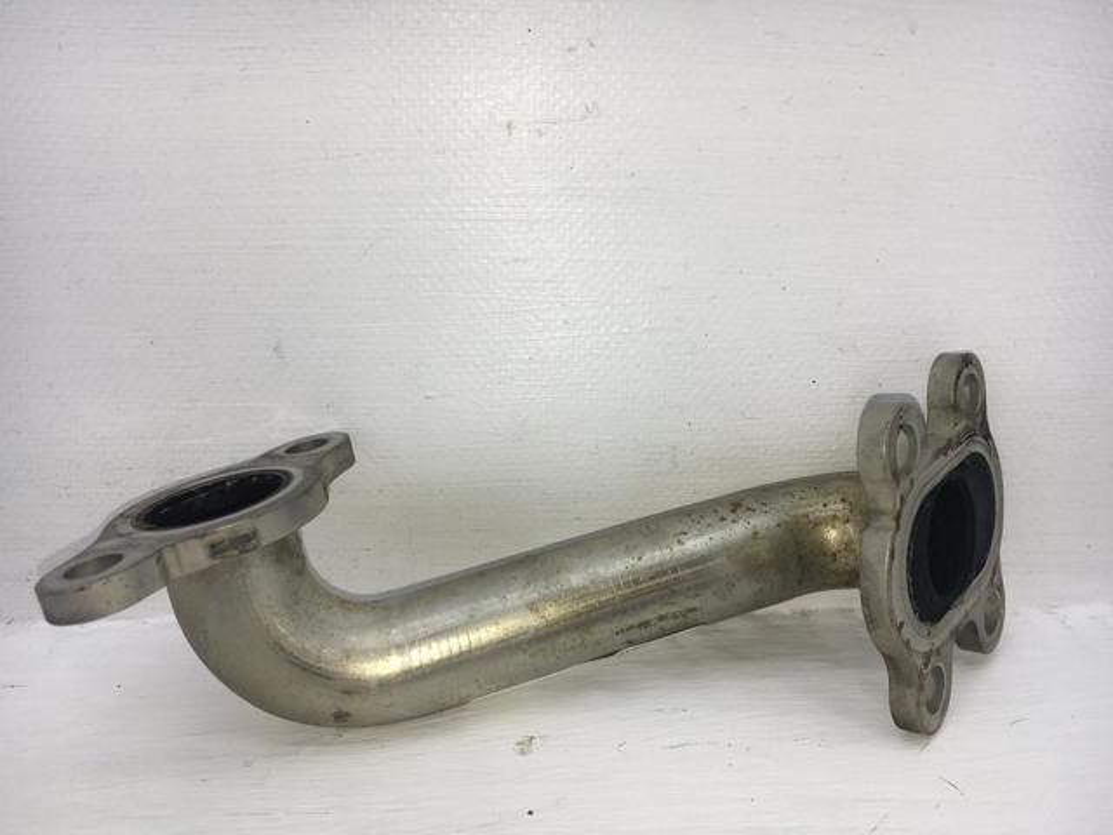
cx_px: 556
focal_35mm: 29
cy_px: 418
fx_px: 932
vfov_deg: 48.2
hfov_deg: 61.7
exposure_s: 1/506
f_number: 2.2
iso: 25
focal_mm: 4.15
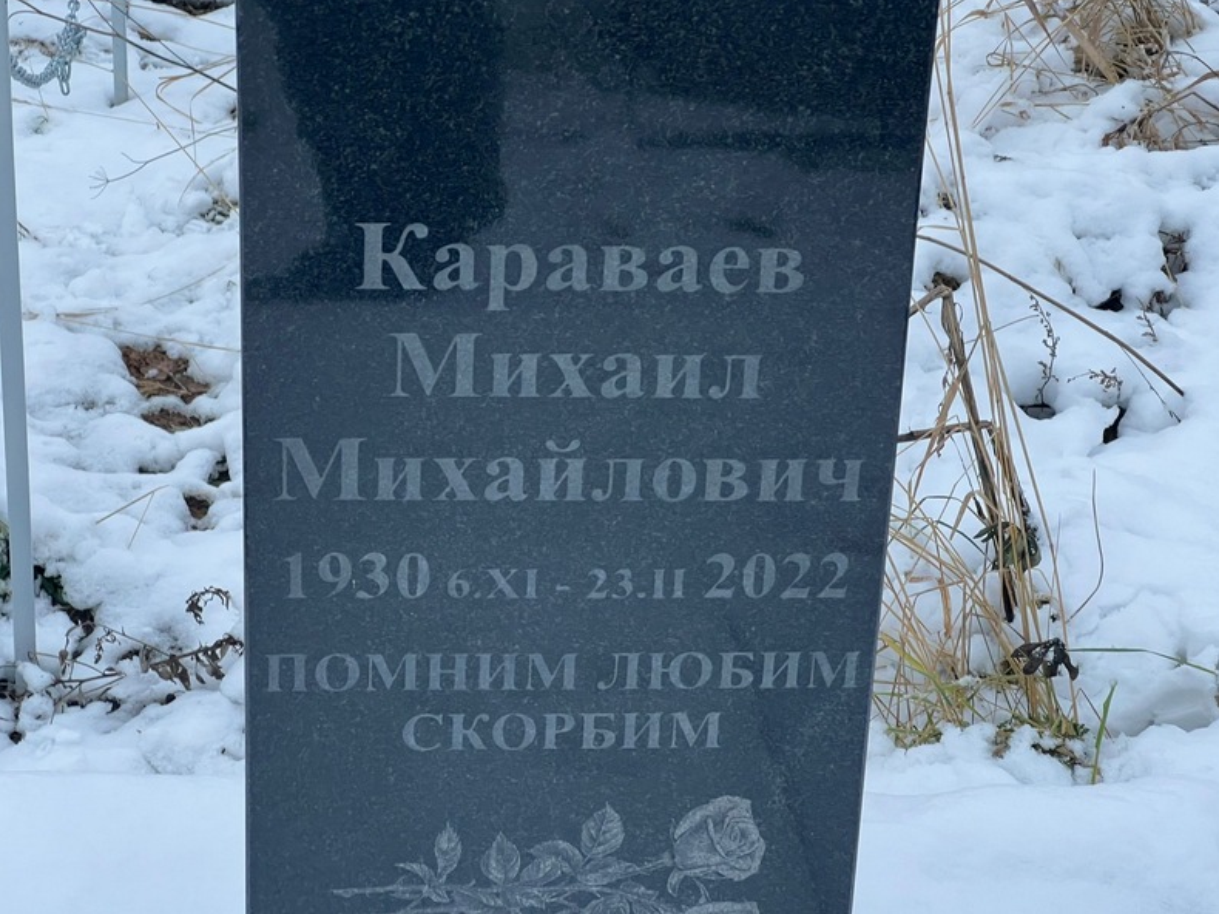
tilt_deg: -25.7
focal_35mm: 78
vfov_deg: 18.9
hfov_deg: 25.0
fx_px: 2746
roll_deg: -2.8
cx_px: 616
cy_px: 452
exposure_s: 1/99
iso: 160
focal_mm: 9
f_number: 2.8
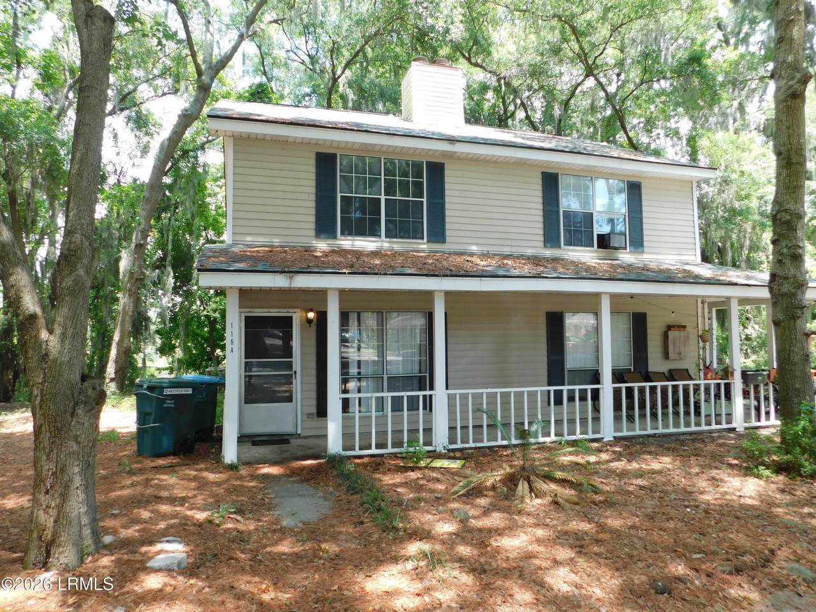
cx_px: 408
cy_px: 306
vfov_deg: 58.9
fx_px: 542
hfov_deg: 73.9
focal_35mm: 23
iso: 125
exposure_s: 1/125
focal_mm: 4
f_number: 3
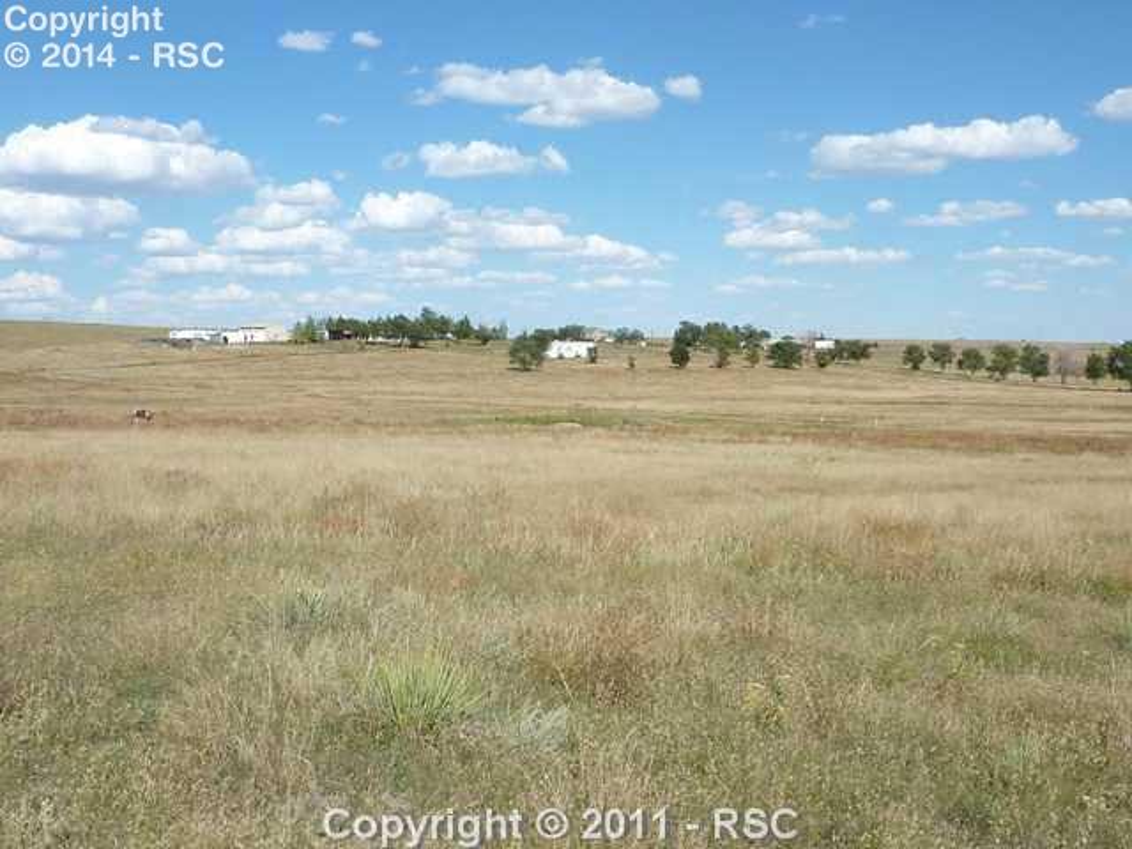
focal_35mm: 36
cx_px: 566
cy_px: 424
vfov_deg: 39.7
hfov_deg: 51.4
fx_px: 1177
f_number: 5.6
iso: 80
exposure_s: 1/400
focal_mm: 4.1
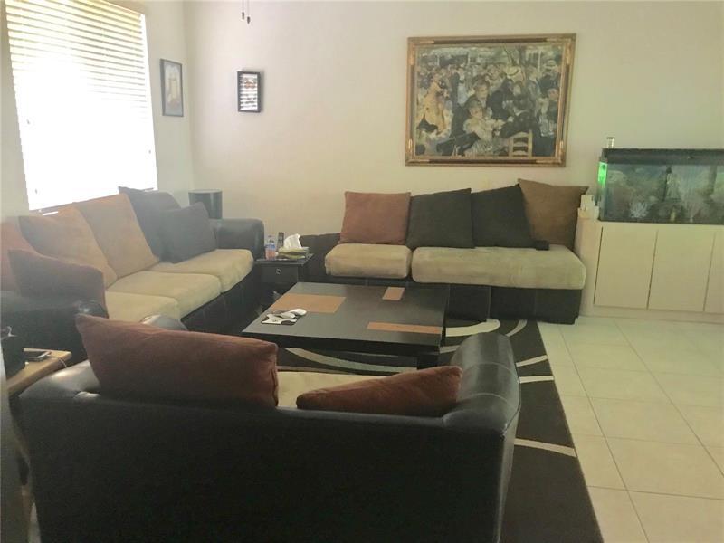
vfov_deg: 49.7
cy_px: 272
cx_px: 362
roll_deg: +0.1
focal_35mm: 28
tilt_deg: -13.5
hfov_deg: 63.4
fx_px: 586
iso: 100
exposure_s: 1/4
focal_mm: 3.99
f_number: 1.8
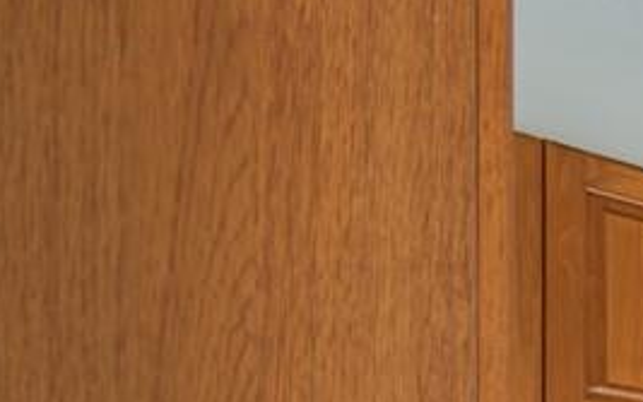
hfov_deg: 14.9
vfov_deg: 13.3
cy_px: 703
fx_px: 1560
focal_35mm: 89
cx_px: 1526
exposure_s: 1/500
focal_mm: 7
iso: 160
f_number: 4
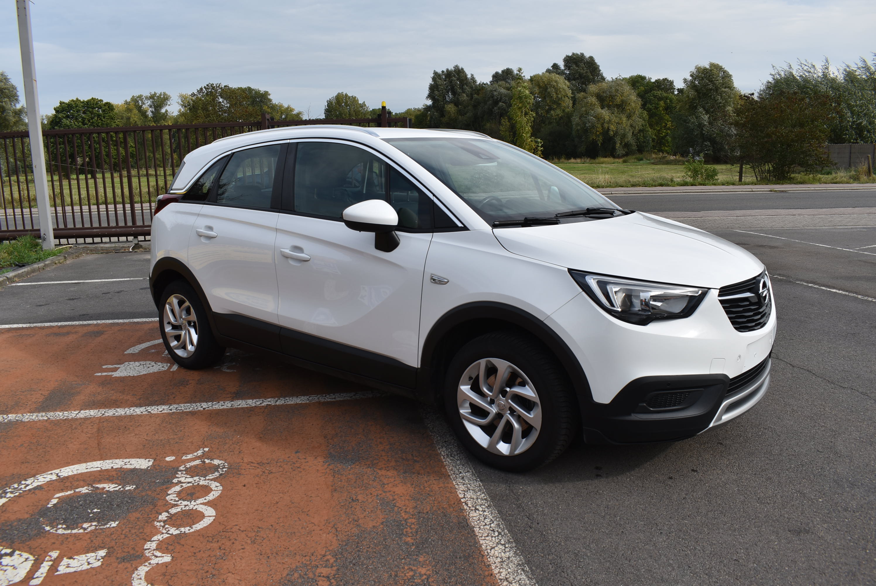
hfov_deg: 67.3
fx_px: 657
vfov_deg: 48.0
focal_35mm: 27
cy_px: 293
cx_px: 438
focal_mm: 18
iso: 100
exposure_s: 1/250
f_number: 8
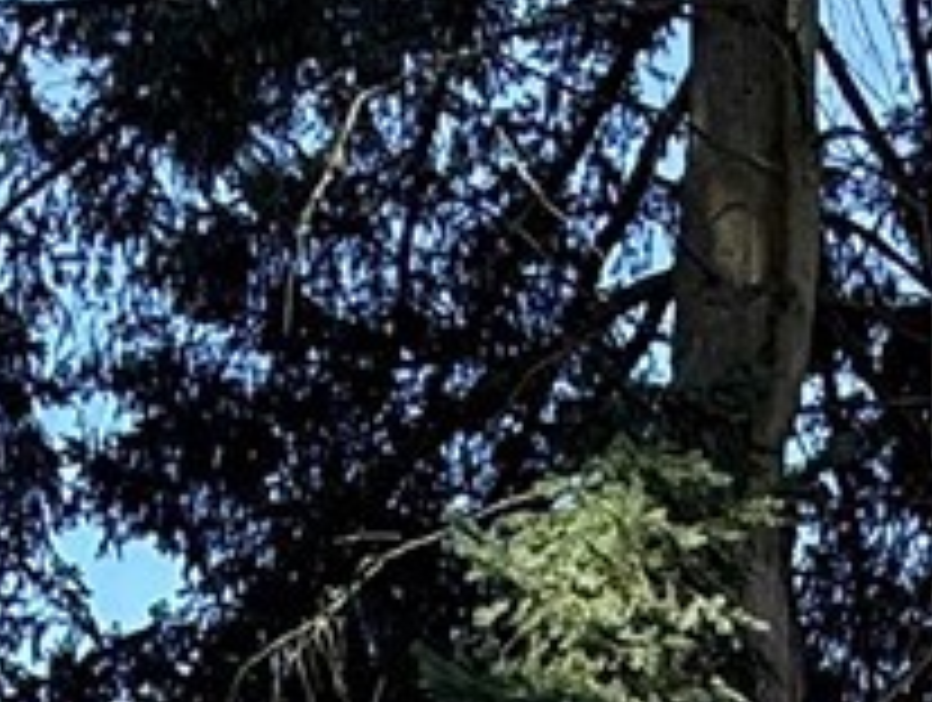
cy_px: 1750
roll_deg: -0.5
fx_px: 2913
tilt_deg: -2.6
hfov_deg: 18.1
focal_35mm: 108
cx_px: 648
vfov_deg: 11.2
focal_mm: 2.22
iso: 50
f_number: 2.2
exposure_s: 1/408
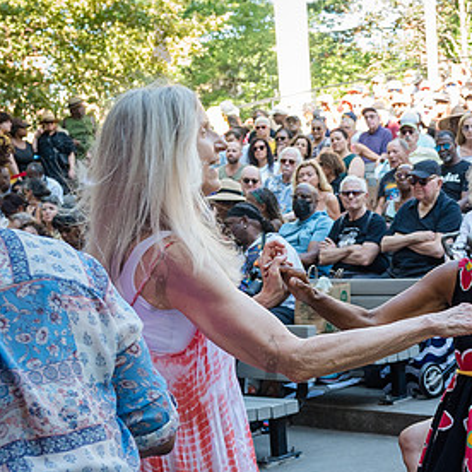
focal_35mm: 81
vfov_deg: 21.3
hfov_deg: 20.9
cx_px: 440
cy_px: 299
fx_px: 1250
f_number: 4
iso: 1000
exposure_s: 1/320
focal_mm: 31
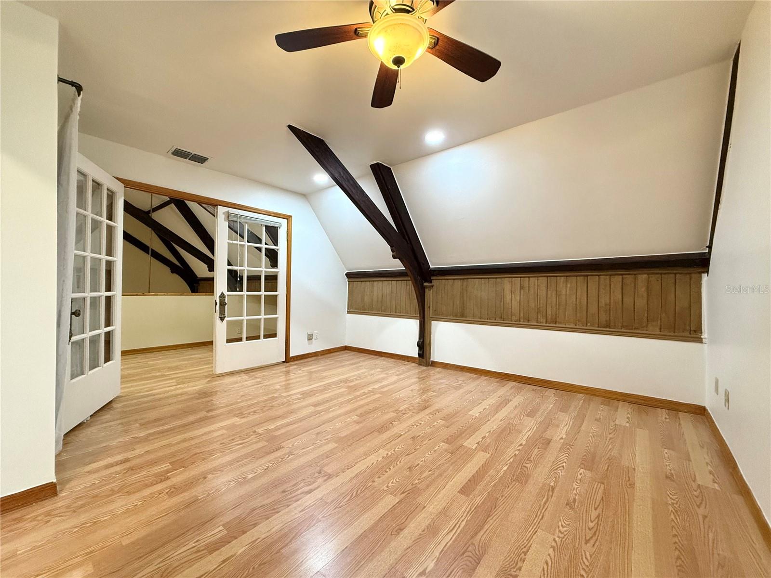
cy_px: 289
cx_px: 386
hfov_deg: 102.1
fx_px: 312
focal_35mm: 14
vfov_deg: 85.7
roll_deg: -1.3
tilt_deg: +0.8
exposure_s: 1/60
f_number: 2.2
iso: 250
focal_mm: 2.22
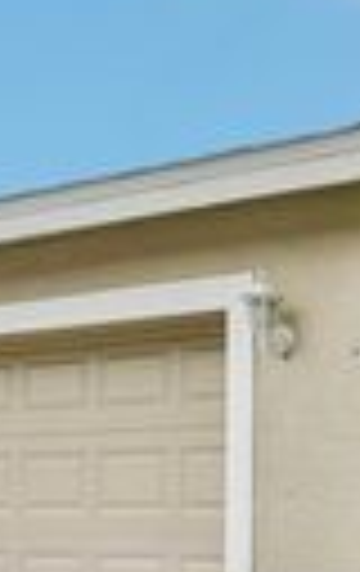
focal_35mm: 56
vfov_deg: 34.8
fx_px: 874
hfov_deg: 18.2
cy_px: 475
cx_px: 657
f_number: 8
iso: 400
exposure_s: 1/800
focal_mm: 14
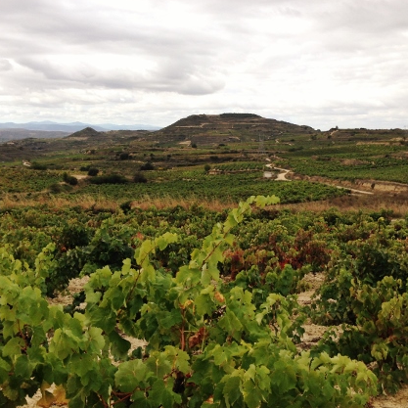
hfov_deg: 40.0
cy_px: 217
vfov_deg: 40.0
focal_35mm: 42
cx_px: 224
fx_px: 560
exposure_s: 1/985
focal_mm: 4.12
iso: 50
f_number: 2.4
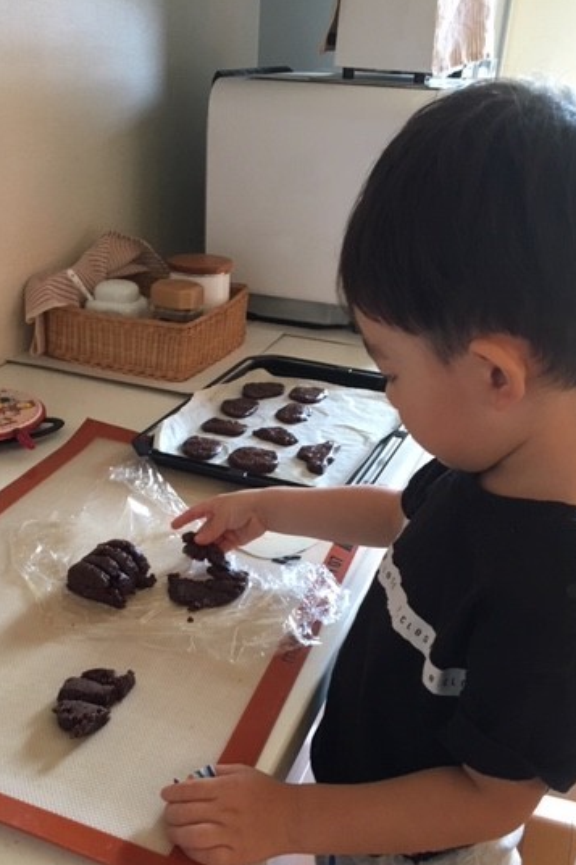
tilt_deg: -28.6
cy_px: 507
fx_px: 864
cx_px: 226
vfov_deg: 52.9
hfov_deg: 36.7
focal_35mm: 36
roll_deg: -2.8
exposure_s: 1/30
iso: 125
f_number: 2.2
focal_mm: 4.15
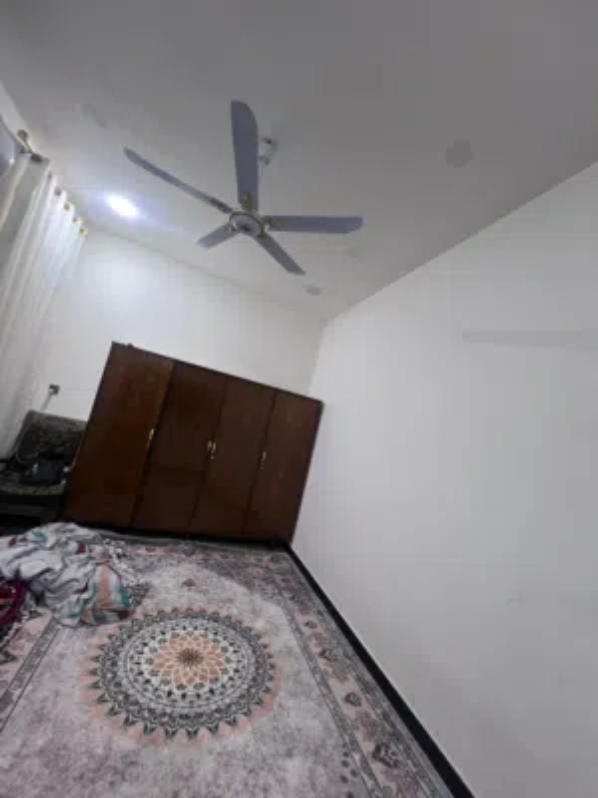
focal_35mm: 13
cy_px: 399
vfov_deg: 106.2
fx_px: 299
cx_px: 299
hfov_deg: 89.9
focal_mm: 1.57
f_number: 1.8
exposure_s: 1/50
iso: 125
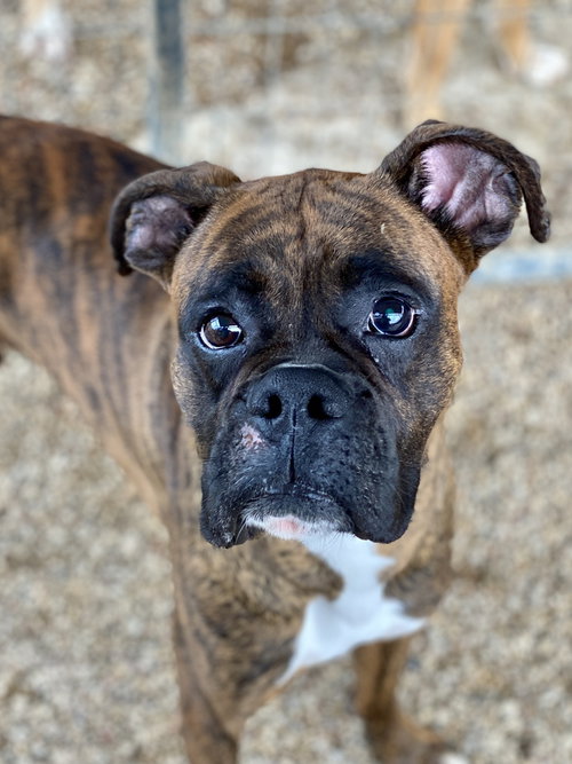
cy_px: 382
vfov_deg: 36.8
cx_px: 286
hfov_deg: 28.0
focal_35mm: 52
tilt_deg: -57.4
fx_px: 1146
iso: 125
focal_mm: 6
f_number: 2
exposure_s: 1/122
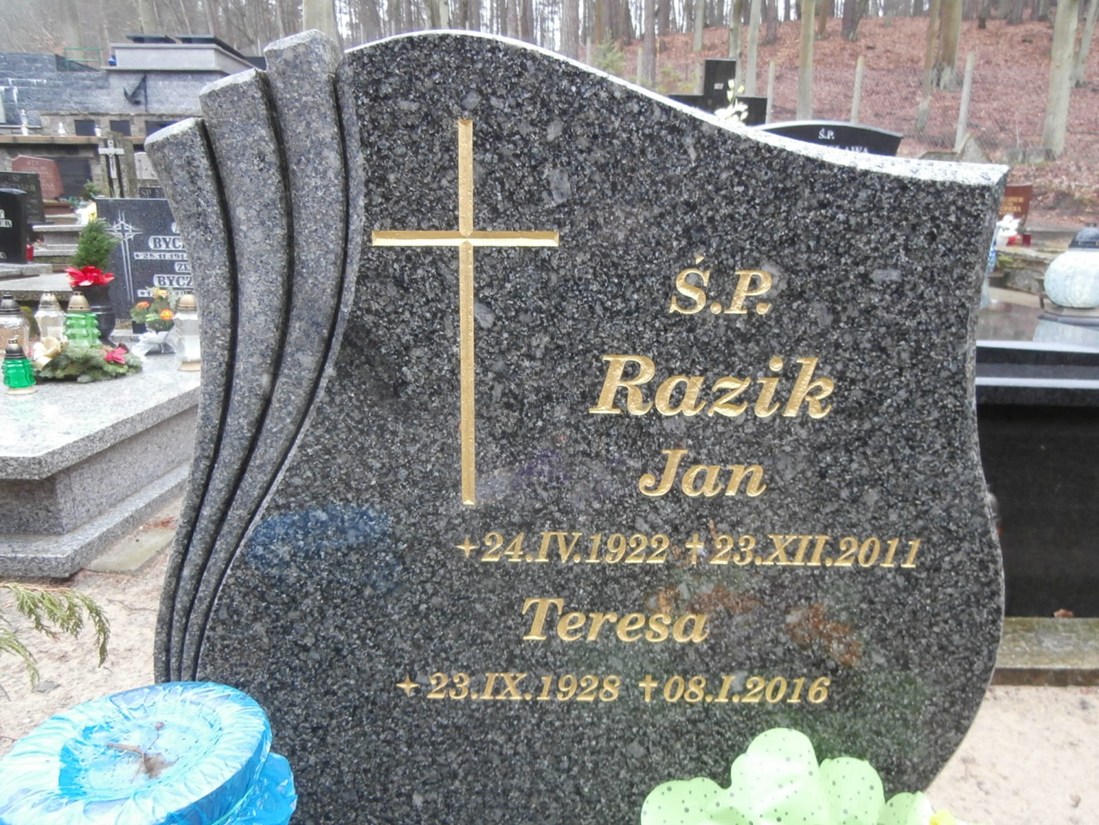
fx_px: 762
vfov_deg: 56.8
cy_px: 412
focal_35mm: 24
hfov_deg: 71.6
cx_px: 550
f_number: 3
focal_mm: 4.2
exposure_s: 1/13
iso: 200
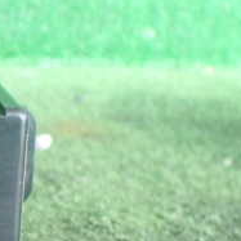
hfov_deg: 18.2
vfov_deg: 20.2
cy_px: 193
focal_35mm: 85
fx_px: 670
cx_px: -120
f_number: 2.3
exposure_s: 1/125
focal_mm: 5.4
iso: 800
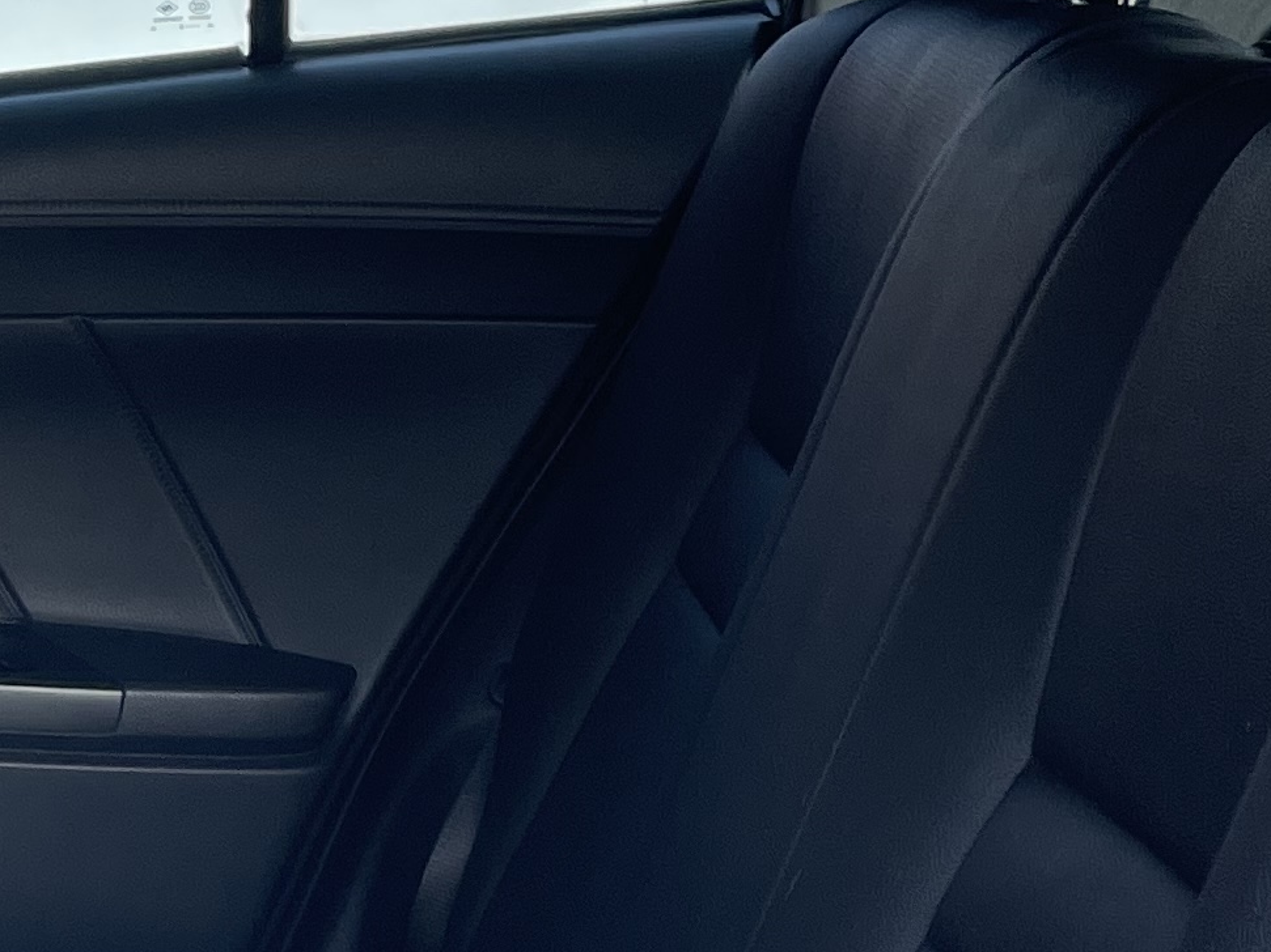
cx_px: -75
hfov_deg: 17.7
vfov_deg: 13.3
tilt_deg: -17.0
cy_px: 1140
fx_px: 3965
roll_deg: +3.8
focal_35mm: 108
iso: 32
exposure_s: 1/779
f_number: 1.6
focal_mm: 4.2
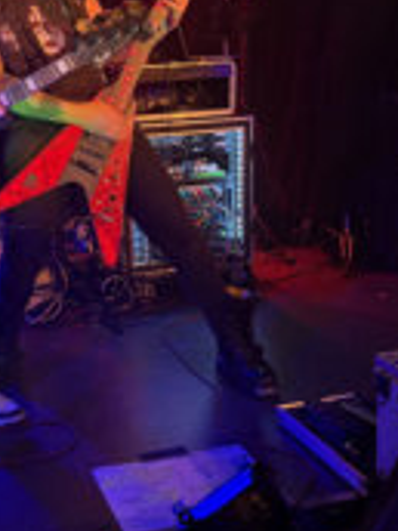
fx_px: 736
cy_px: 216
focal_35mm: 48
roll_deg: +3.4
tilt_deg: -11.1
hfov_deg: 29.5
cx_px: 77
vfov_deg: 39.5
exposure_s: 1/50
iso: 125
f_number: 1.78
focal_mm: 6.76
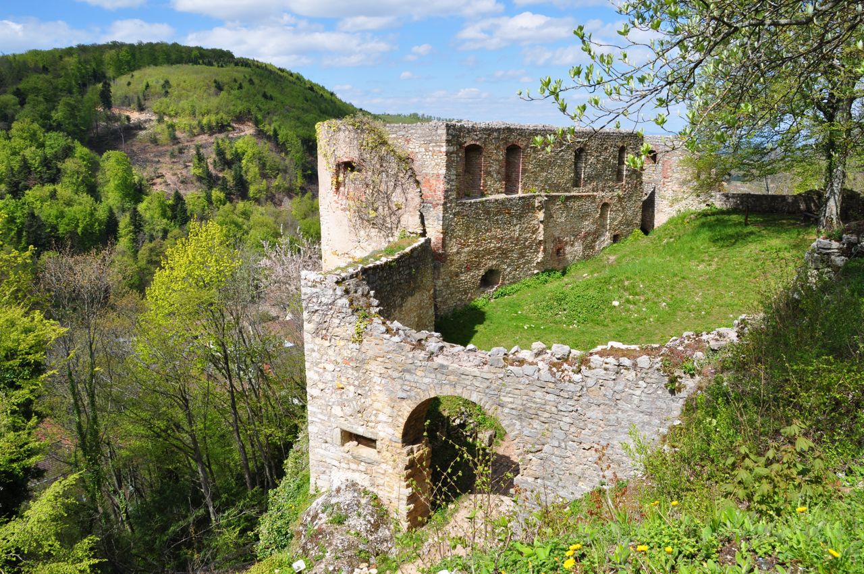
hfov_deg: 67.4
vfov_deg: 47.8
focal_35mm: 27
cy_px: 287
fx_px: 647
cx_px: 432
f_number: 10
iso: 200
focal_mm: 18
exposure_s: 1/320
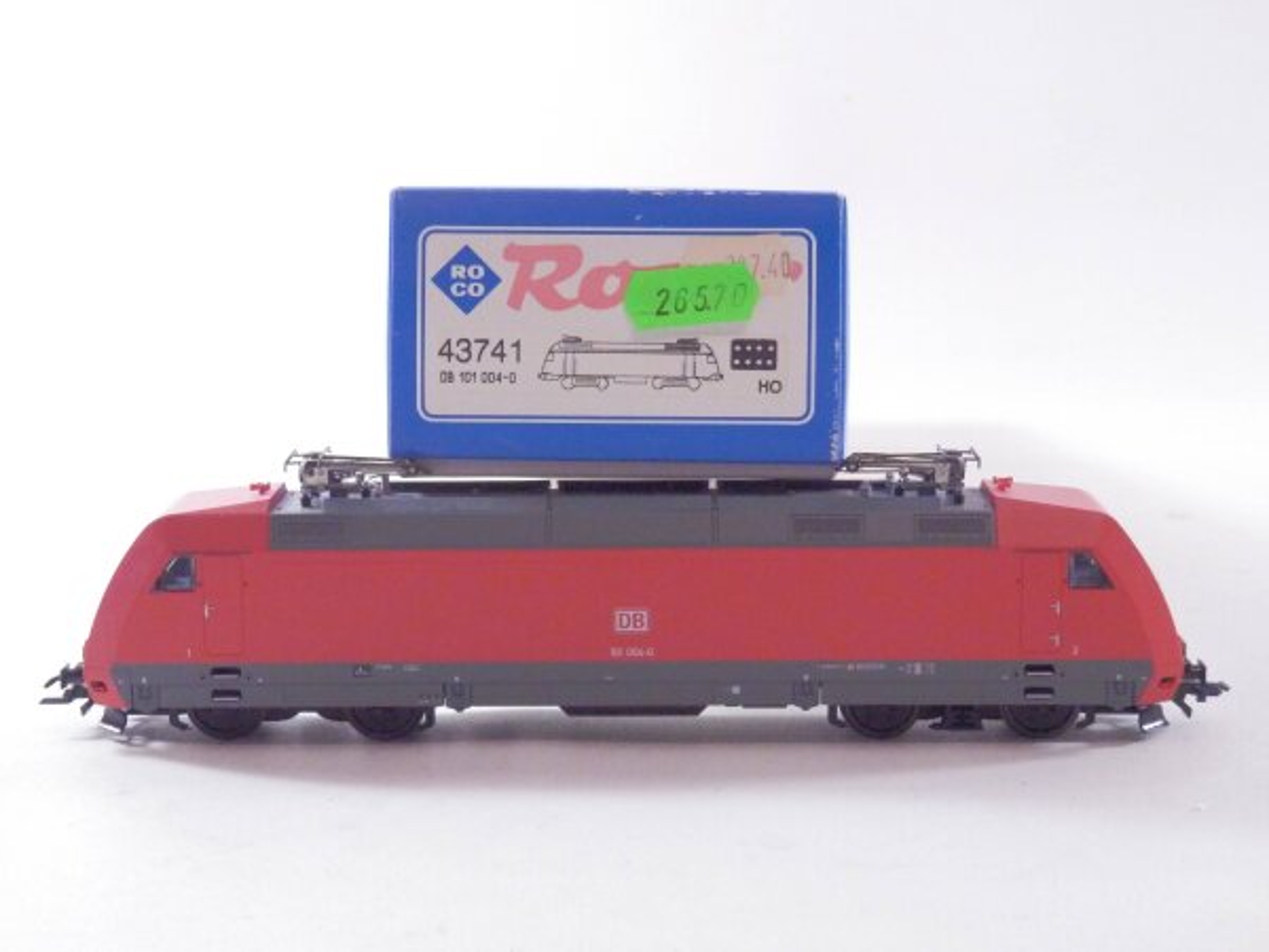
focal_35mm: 66
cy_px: 476
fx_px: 2420
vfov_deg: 22.3
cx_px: 634
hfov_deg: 29.4
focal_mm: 11.9
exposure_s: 1/160
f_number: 4.4
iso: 1600
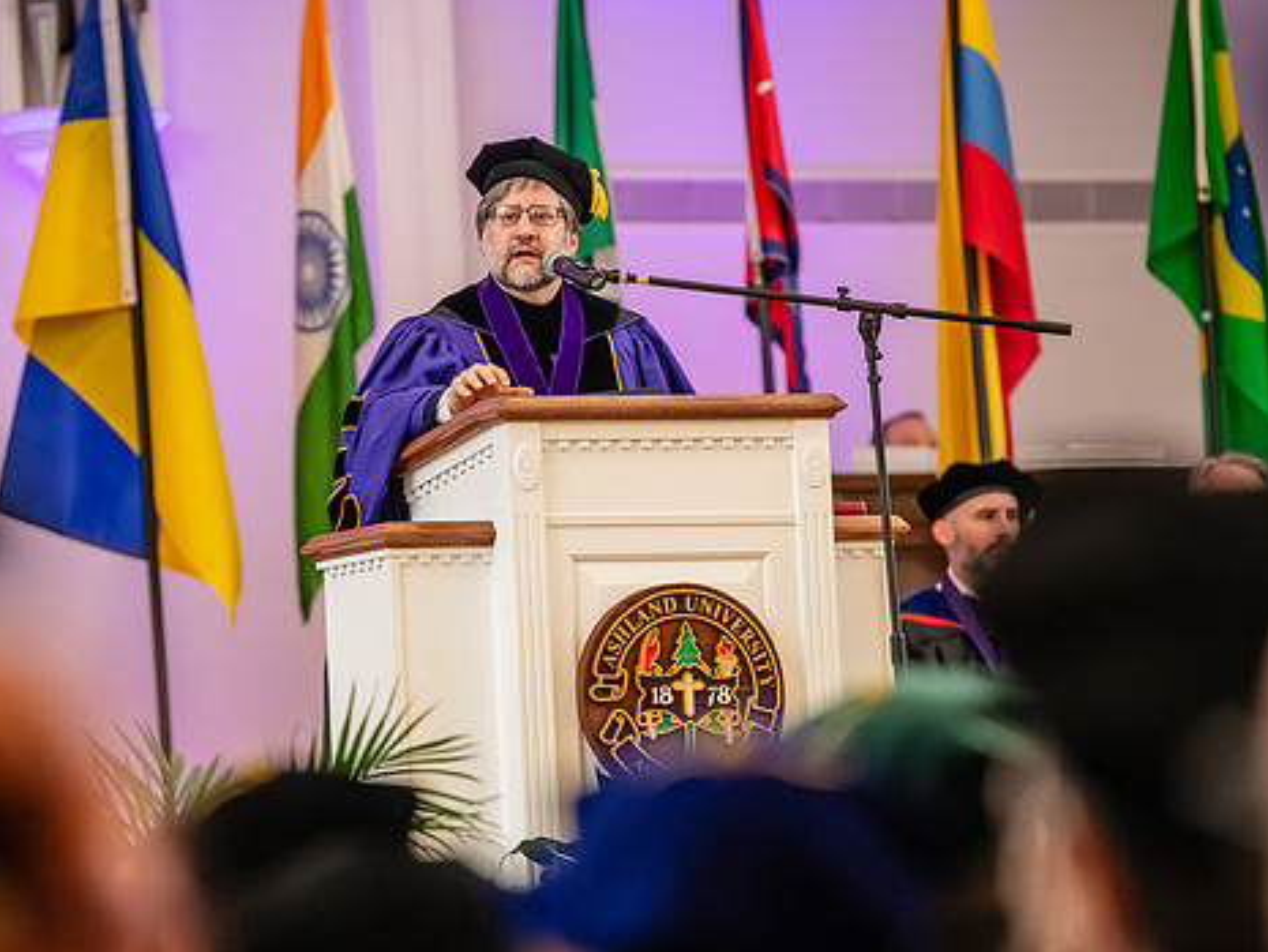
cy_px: 435
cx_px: 483
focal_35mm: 222
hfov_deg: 8.9
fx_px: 8134
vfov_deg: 6.7
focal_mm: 185
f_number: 3.5
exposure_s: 1/160
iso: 2500
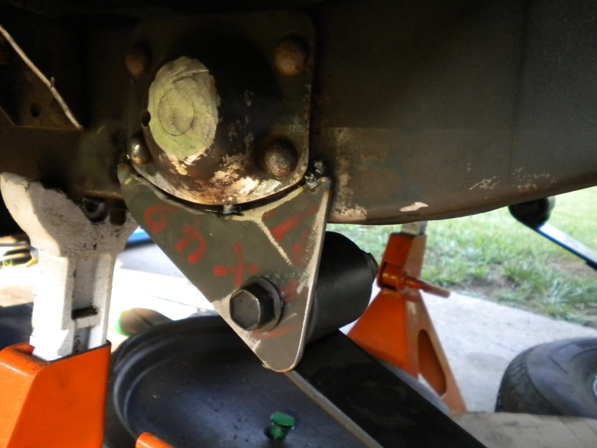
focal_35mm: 35
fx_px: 604
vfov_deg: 40.7
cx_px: 298
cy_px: 224
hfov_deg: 52.6
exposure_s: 1/110
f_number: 3.1
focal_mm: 6.3
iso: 400
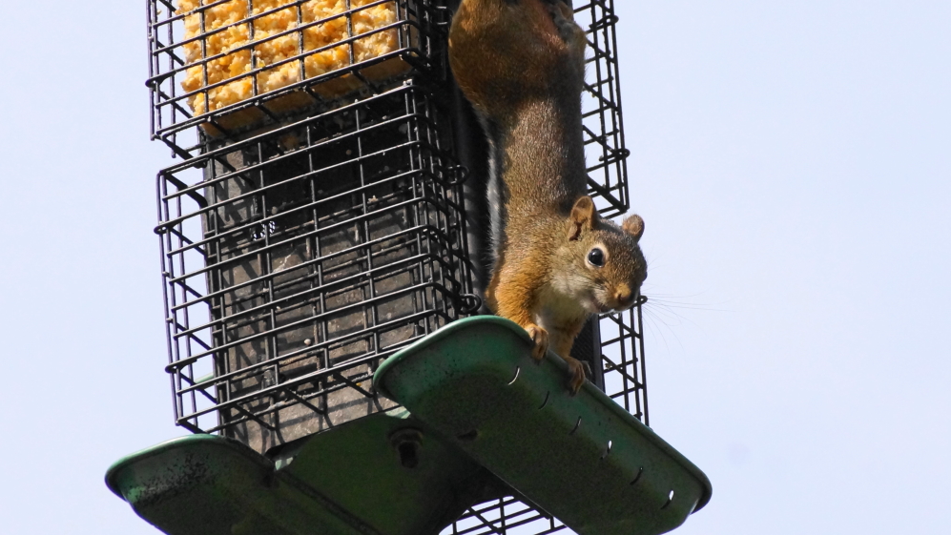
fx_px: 9936
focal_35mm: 394
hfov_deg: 5.5
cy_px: 242
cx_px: 475
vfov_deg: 3.1
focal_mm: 250
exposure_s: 1/1000
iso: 1600
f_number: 9
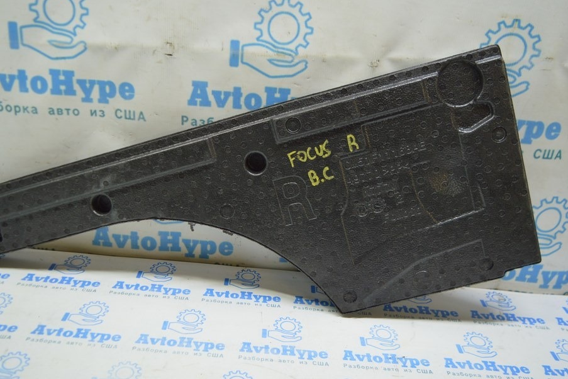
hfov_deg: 55.7
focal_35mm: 34
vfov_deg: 38.9
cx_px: 262
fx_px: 536
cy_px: 180
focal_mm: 20
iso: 400
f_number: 3.5
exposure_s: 1/40
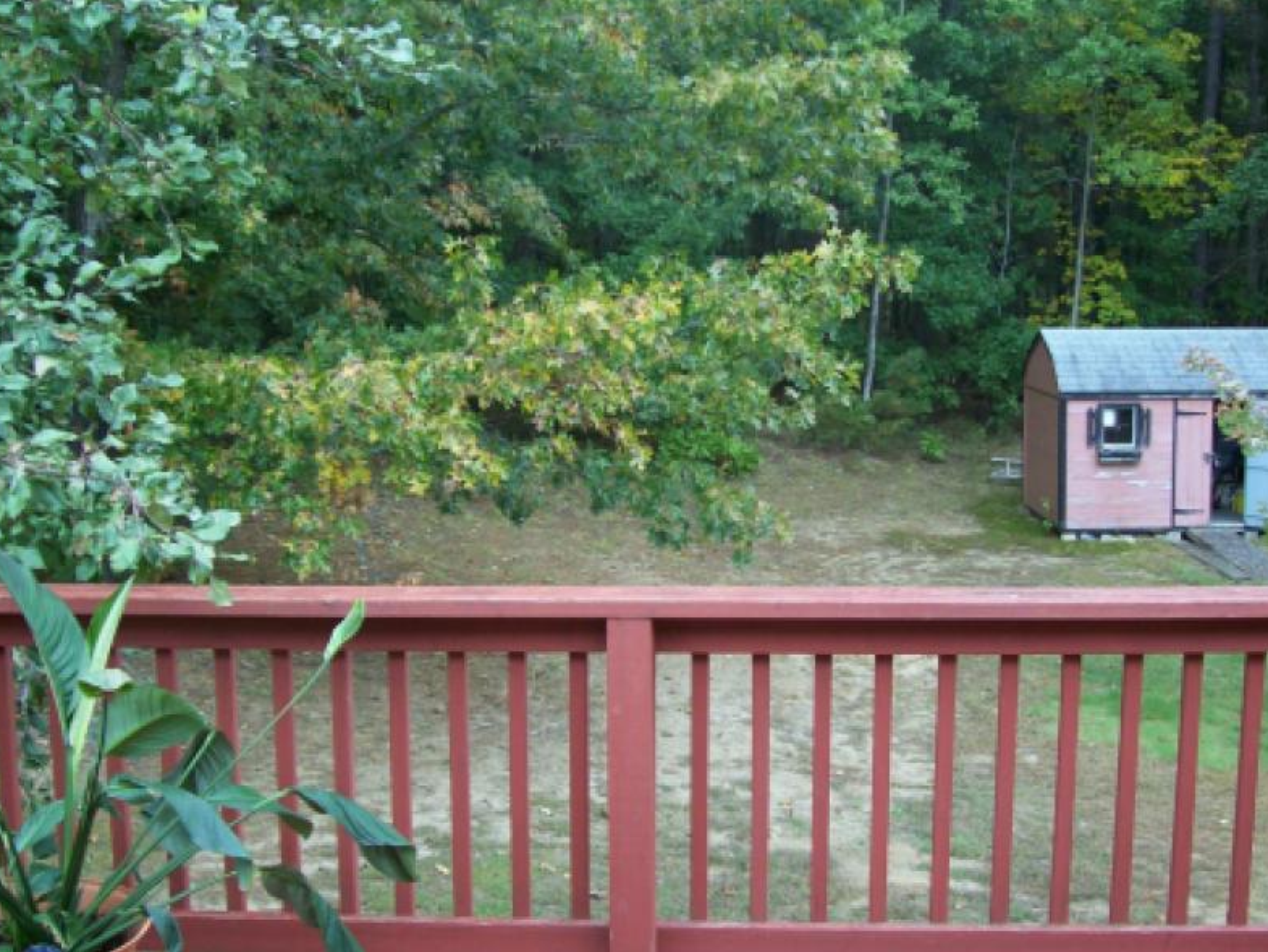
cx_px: 707
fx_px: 1723
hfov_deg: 40.4
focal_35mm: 47
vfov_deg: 30.9
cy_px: 515
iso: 80
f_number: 2.7
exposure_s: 1/66
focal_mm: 6
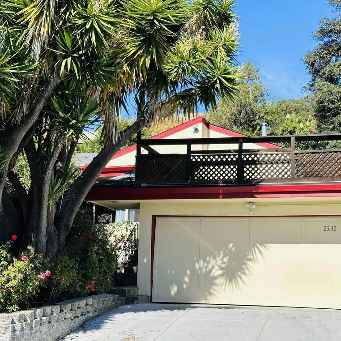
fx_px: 635
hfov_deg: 30.0
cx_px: 176
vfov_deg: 30.0
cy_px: 171
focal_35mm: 57
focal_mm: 6.86
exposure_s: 1/3058
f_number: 1.78
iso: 64
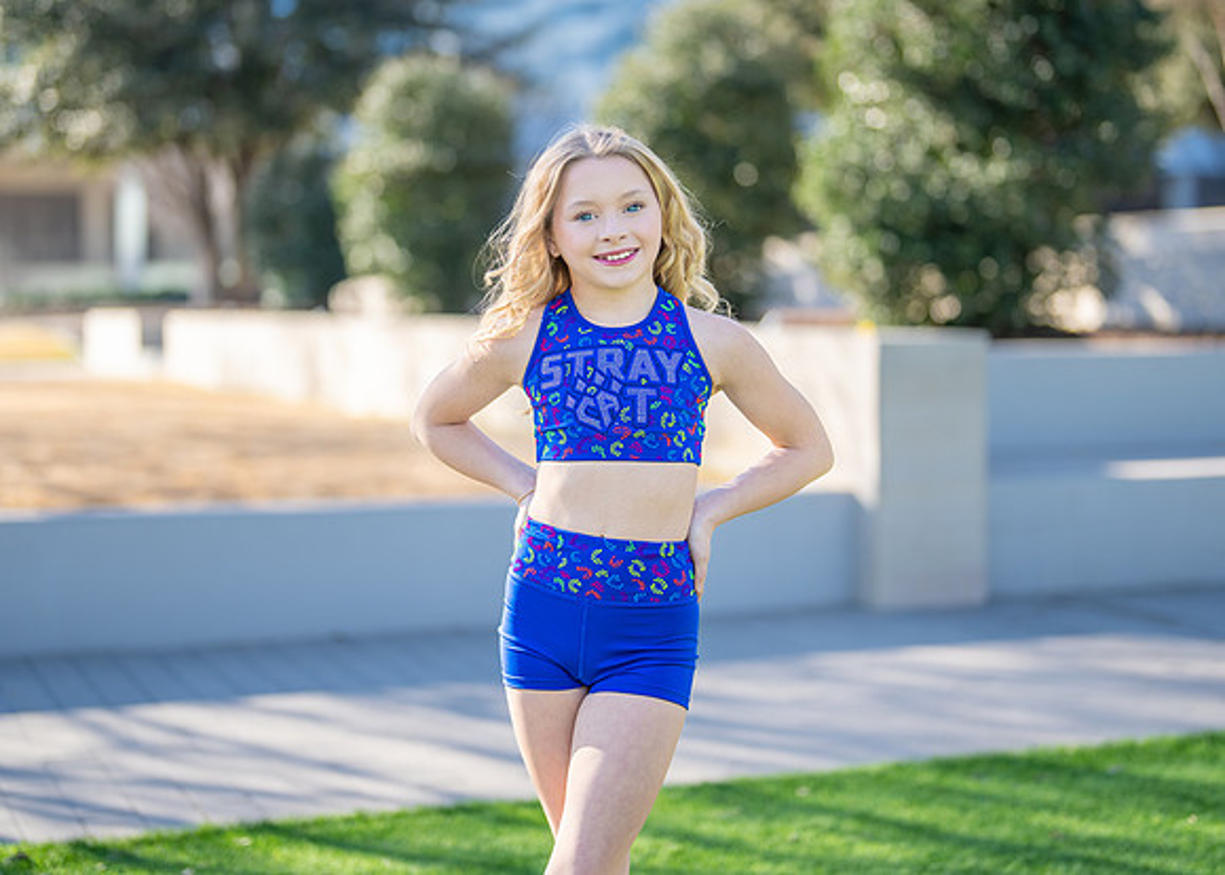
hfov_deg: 31.1
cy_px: 350
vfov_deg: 22.4
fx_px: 2200
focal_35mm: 63
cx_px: 628
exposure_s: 1/2000
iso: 100
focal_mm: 50
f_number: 1.2
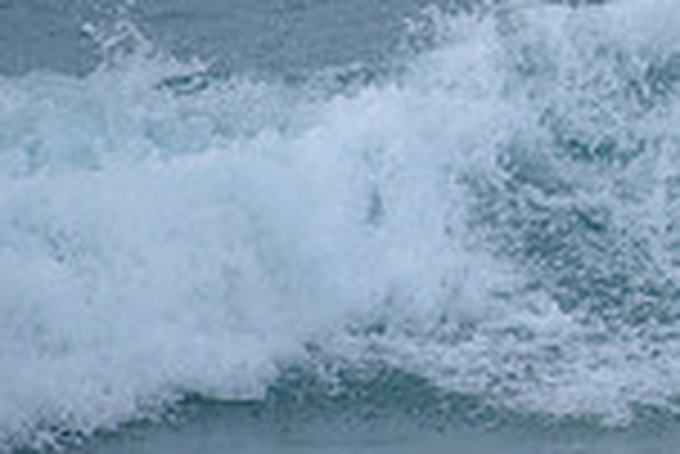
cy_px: 43
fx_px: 36301
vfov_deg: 0.7
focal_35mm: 1920
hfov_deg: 1.1
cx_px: 1283
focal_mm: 500
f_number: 5.6
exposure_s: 1/2000
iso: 400
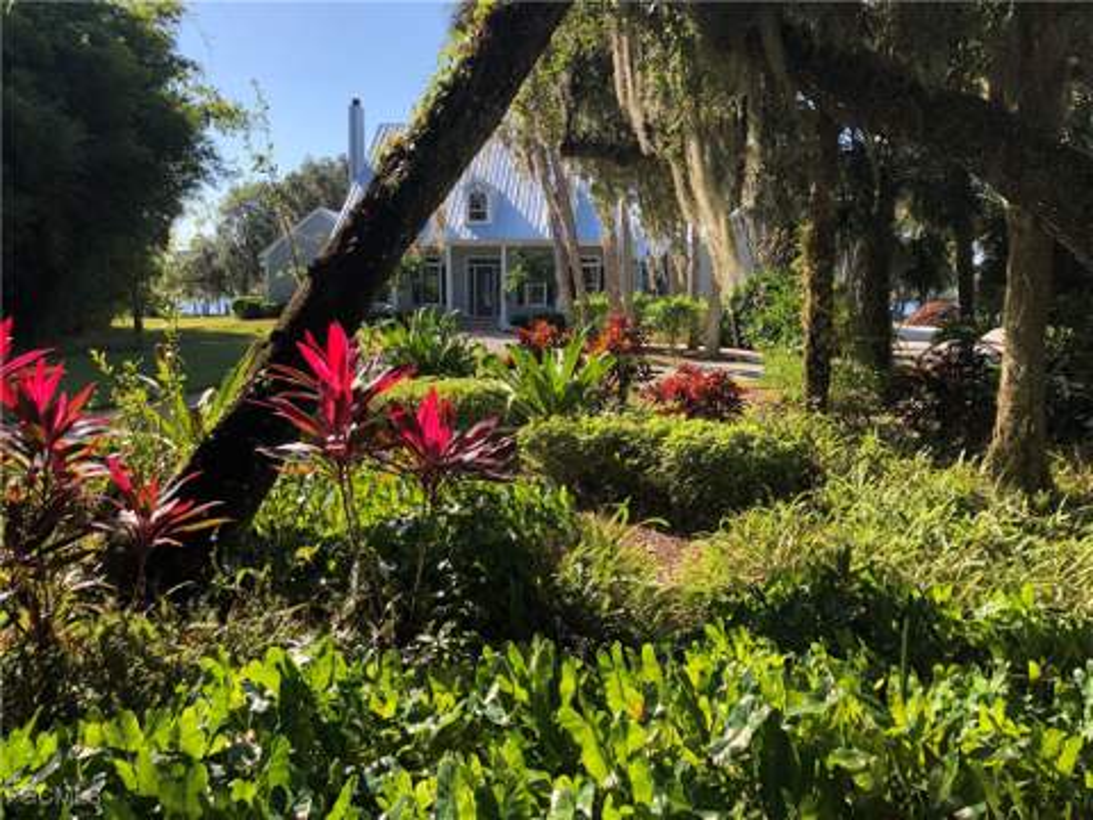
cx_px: 546
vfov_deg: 49.7
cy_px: 410
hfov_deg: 63.4
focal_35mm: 28
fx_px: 884
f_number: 1.8
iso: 20
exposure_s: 1/558
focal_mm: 3.99
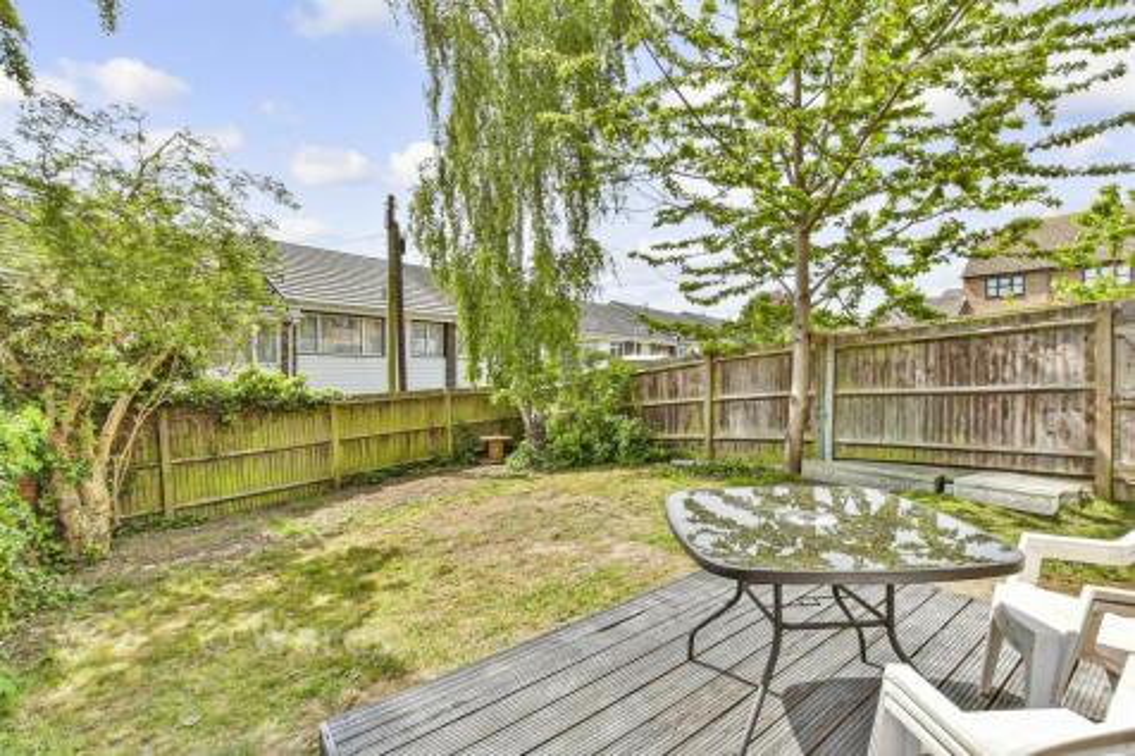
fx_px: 473
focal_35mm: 15
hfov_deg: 100.4
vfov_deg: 77.3
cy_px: 378
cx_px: 568
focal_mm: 10
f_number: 9
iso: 500
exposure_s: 1/320
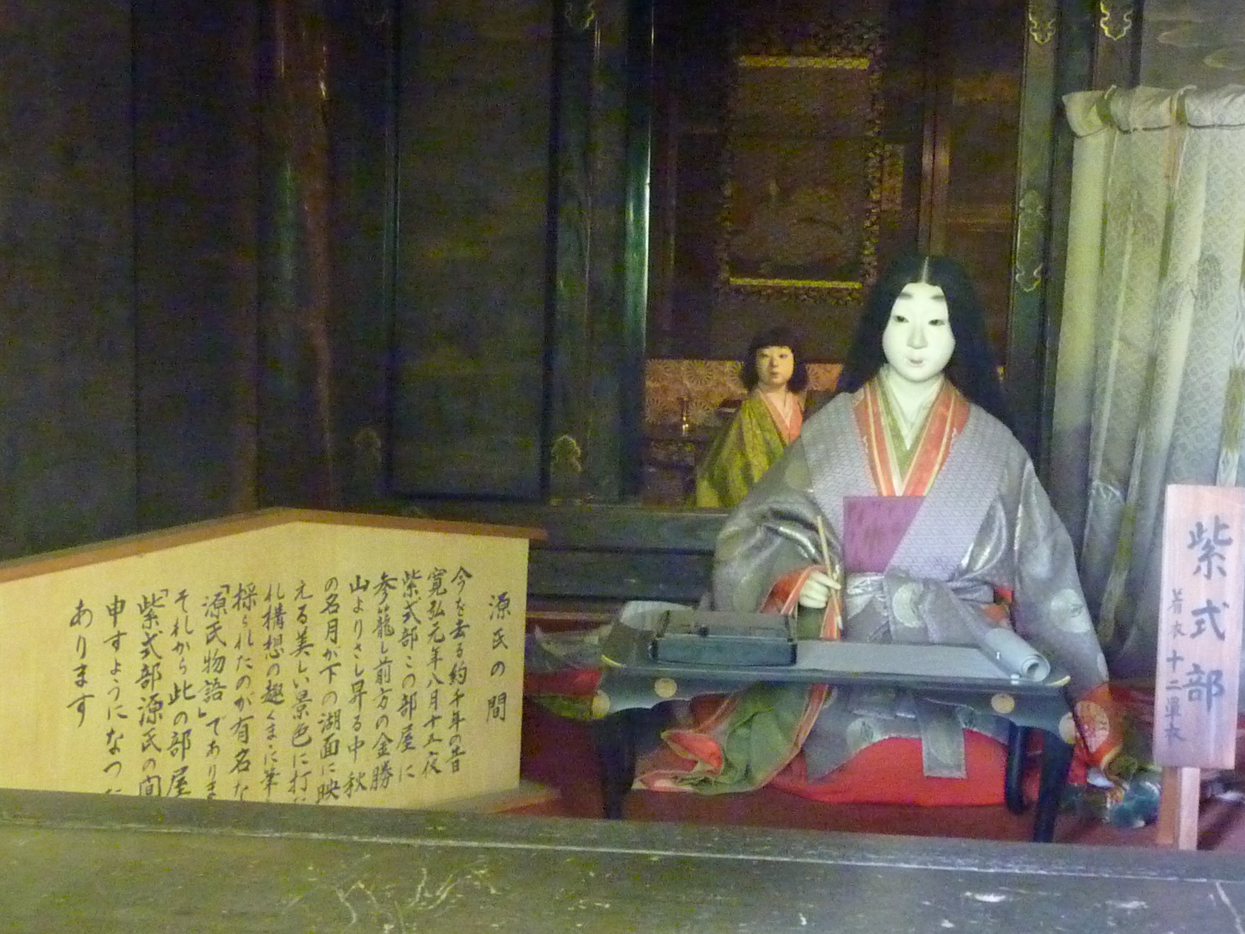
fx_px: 1834
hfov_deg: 37.5
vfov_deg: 28.6
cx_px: 622
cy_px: 467
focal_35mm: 51
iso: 800
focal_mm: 4.7
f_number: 3.4
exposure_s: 1/8
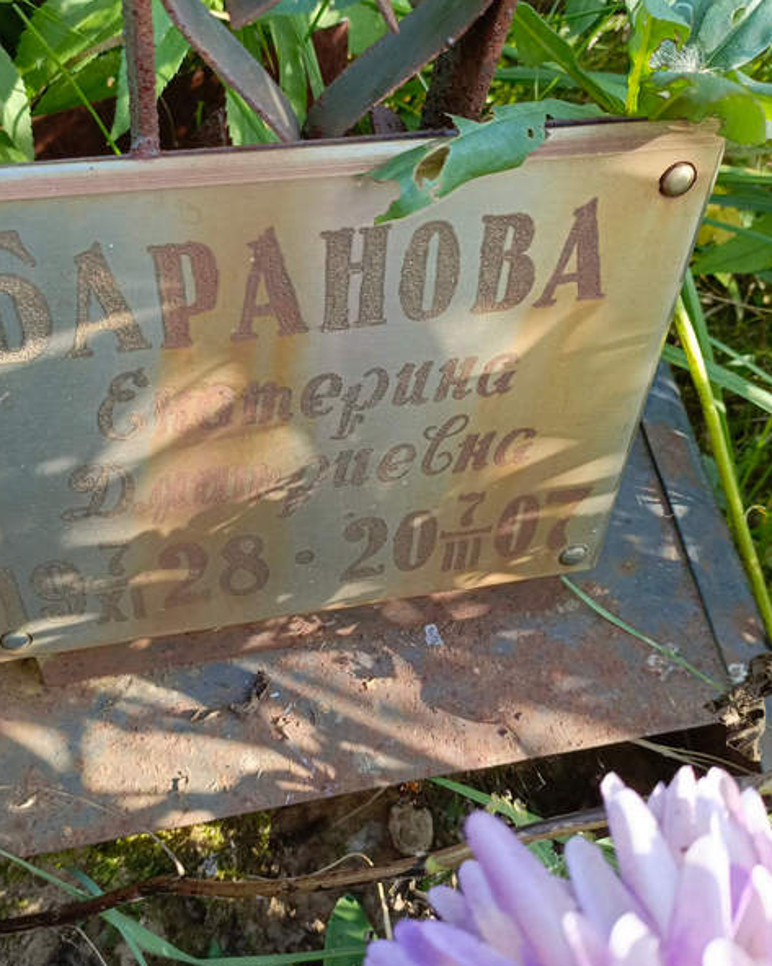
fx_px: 943
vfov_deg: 54.2
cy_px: 485
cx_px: 335
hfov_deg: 44.4
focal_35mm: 33
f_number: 1.69
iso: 112
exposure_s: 1/146
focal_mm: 4.76
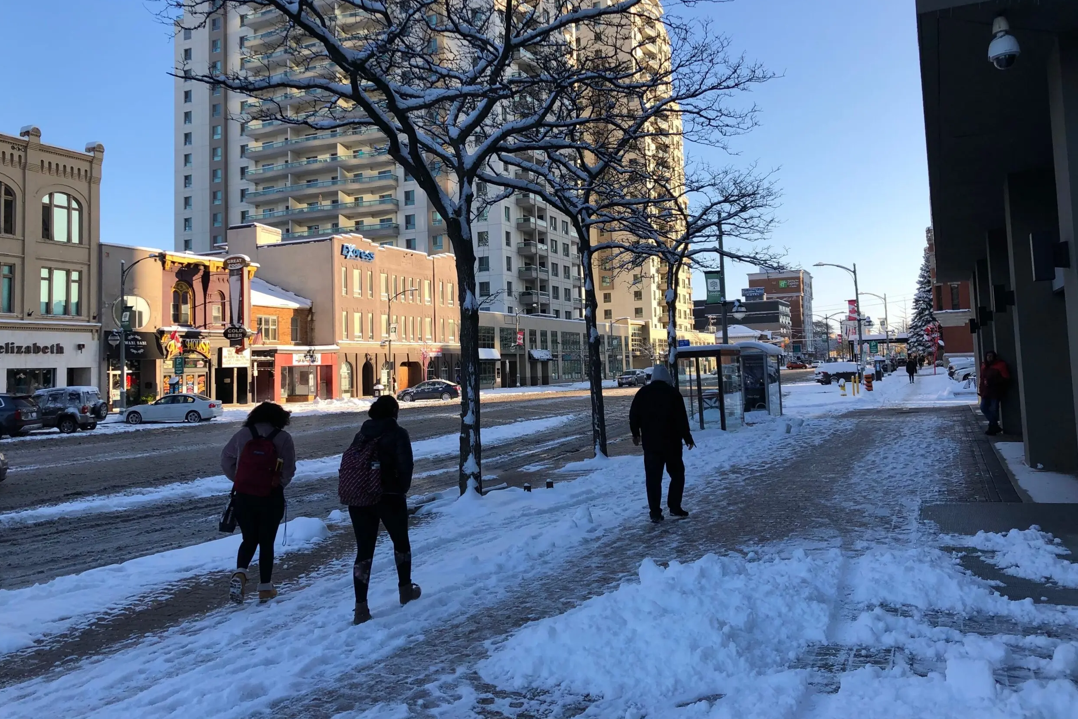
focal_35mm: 30
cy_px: 304
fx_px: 898
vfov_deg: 43.5
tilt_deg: +4.2
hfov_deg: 61.9
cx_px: 538
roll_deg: +1.8
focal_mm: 3.99
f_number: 1.8
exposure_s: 1/787
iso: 20
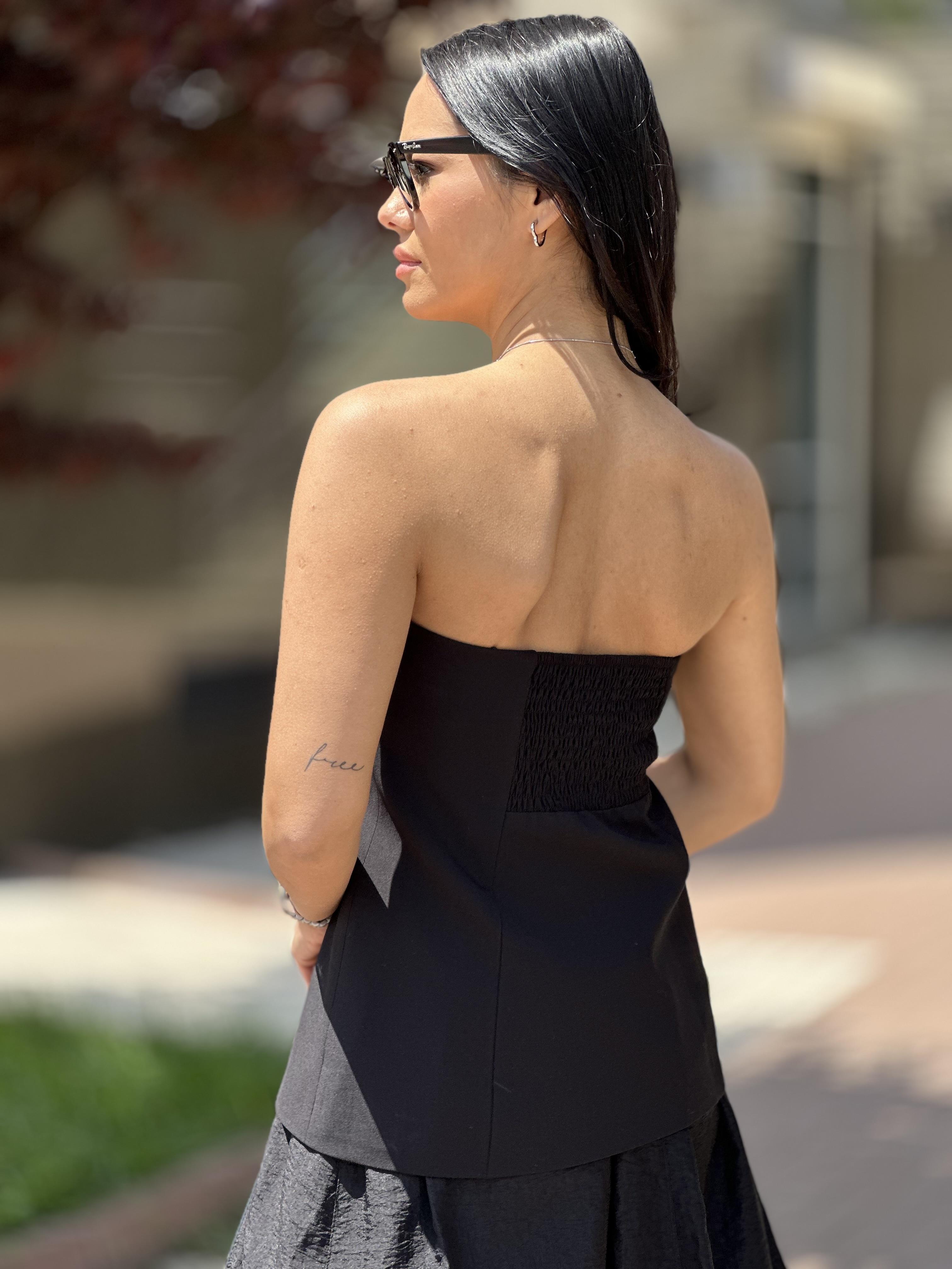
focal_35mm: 77
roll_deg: +0.2
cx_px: 476
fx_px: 2824
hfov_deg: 19.1
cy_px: 634
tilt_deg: -4.8
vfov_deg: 25.3
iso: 32
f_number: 2.8
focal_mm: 9
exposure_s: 1/331
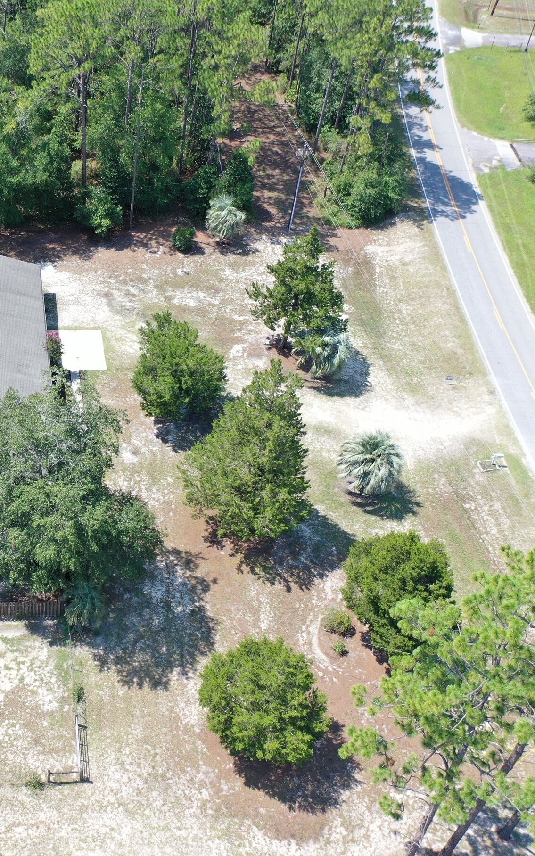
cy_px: 428
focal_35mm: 43
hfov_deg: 28.1
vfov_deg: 46.2
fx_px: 1003
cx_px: 4
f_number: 2.8
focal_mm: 10.26
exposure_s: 1/30
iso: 120
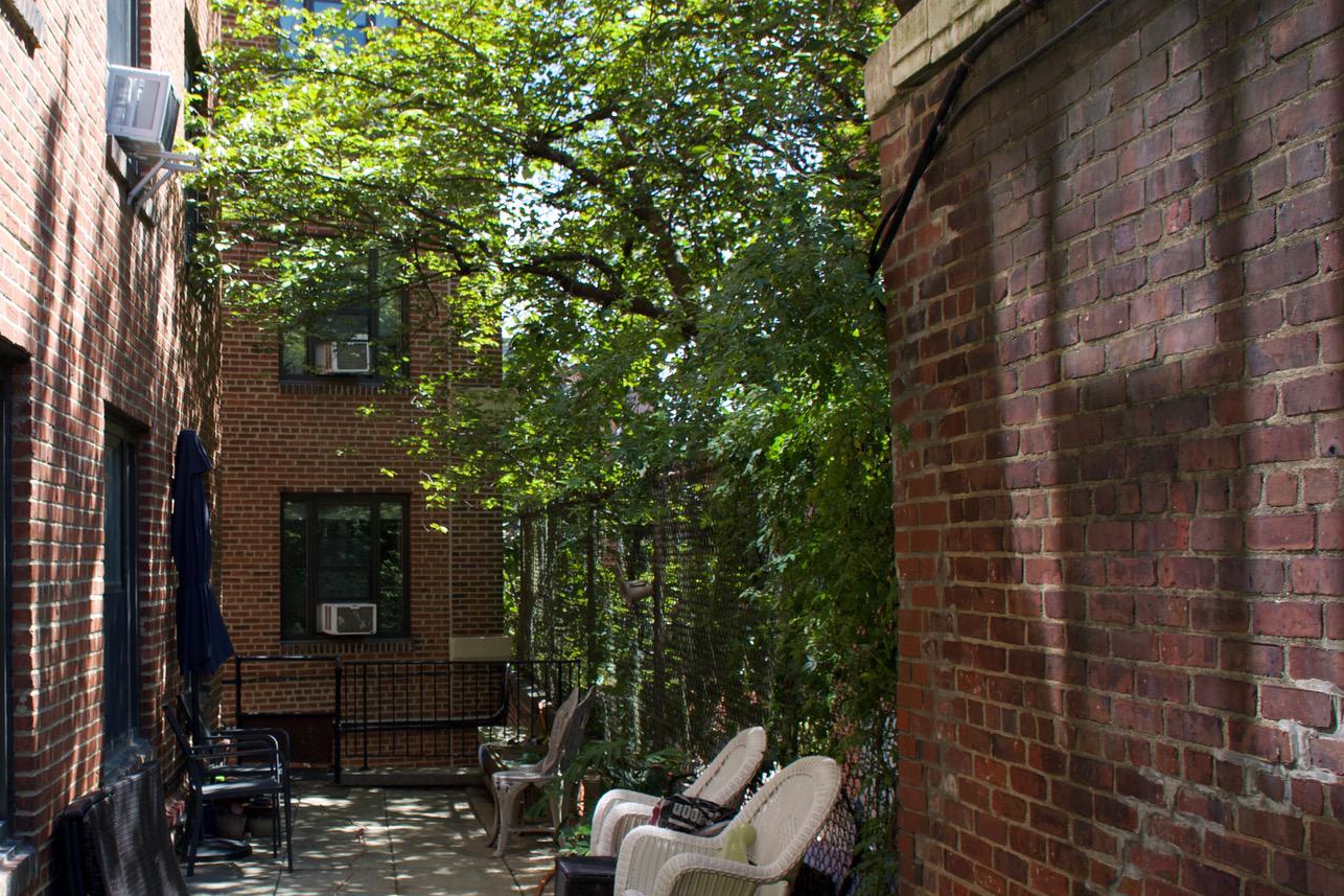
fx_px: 1605
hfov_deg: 44.0
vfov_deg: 31.1
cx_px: 344
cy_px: 529
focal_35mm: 43
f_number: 7.1
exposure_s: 1/200
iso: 200
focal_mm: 18
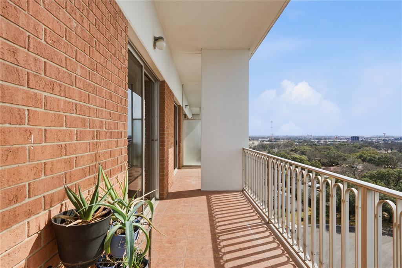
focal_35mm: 20
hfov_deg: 84.0
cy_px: 134
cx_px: 201
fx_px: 223
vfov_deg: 61.9
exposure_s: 1/3200
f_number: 9
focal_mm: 20
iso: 250
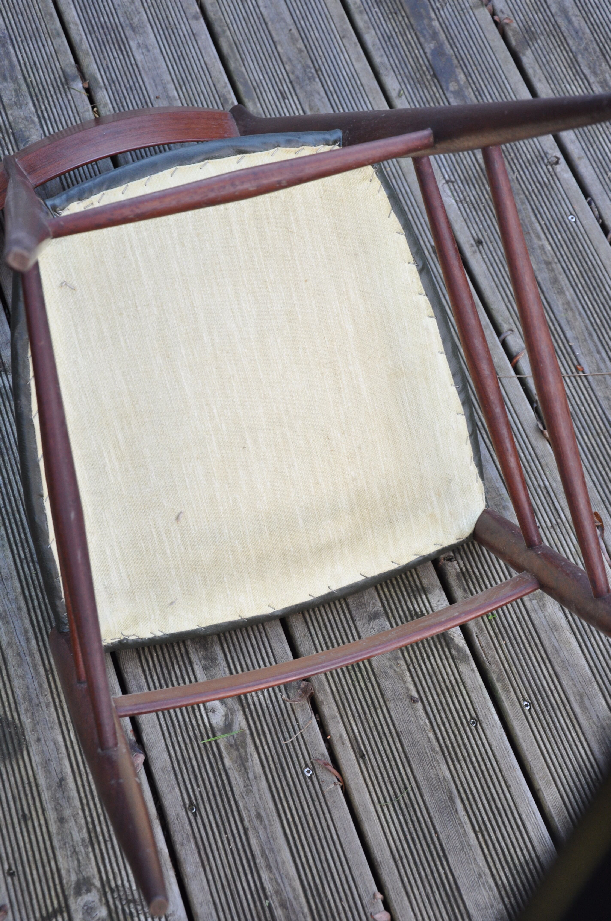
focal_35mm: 63
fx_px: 1608
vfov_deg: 31.9
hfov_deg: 21.5
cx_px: 306
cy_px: 460
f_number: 8
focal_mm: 42
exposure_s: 1/60
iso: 500
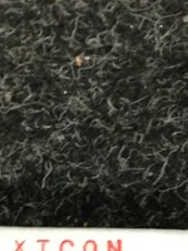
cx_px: 124
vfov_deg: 11.4
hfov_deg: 8.8
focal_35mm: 169
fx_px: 1224
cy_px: 329
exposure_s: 1/20
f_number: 2.4
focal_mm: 4.12
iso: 250
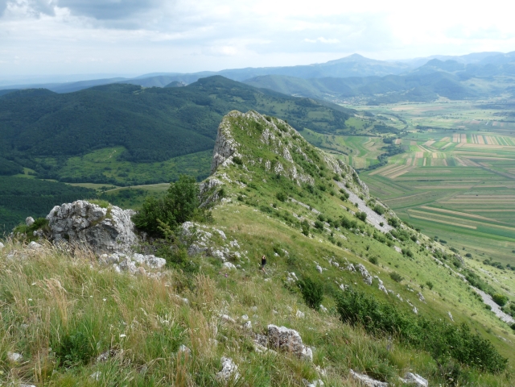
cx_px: 258
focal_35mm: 27
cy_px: 194
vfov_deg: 51.4
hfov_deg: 65.3
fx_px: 402
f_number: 5.6
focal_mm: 4.8
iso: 100
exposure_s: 1/200
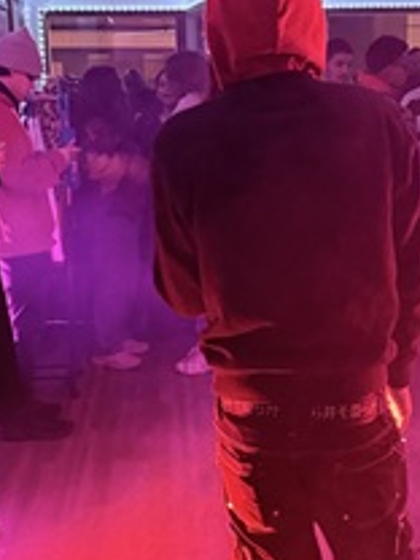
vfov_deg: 32.7
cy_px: 296
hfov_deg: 24.7
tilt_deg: -12.3
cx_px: 267
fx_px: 954
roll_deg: +1.0
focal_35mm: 59
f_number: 1.78
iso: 1250
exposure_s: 1/30
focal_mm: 6.76
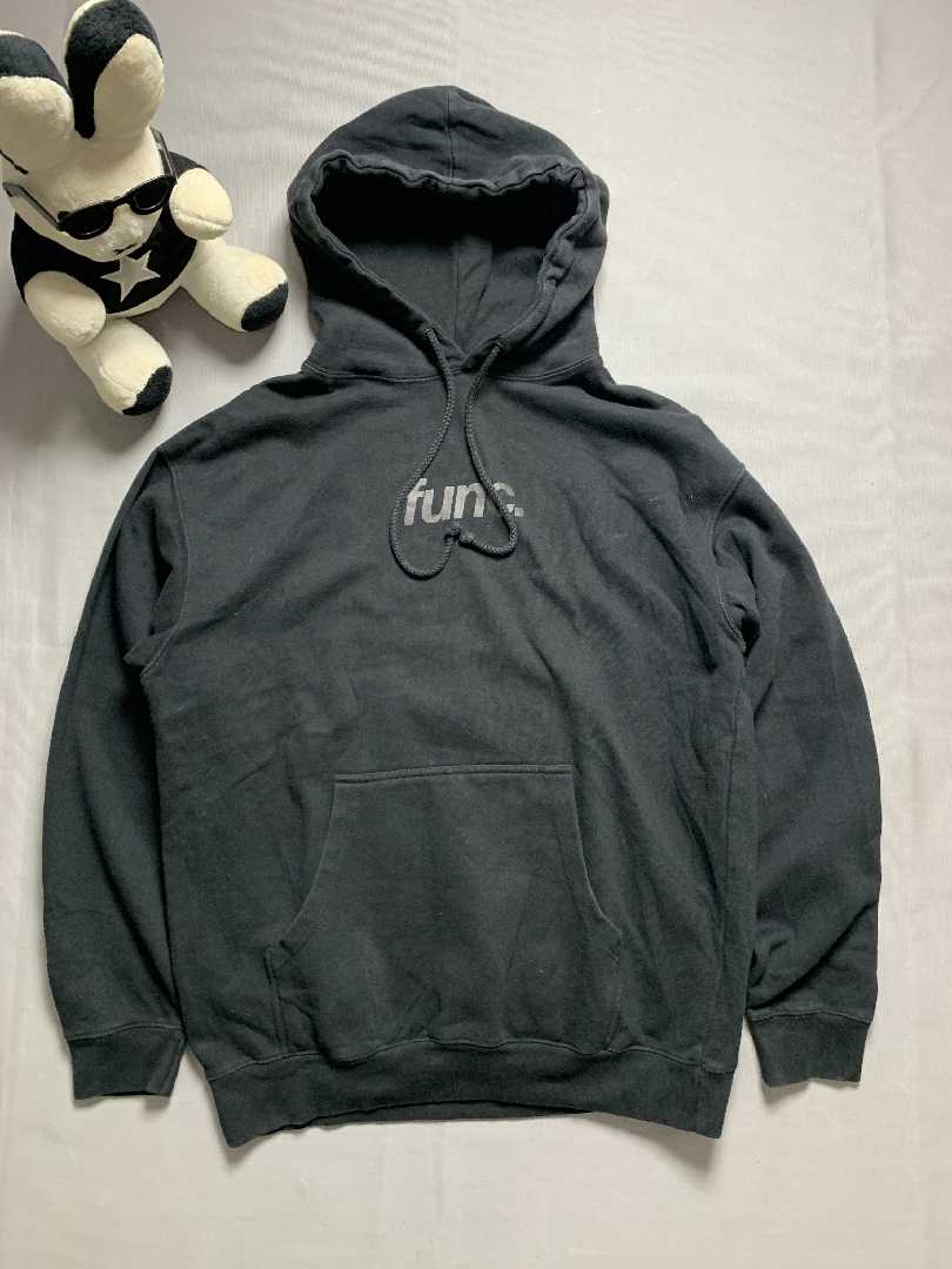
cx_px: 476
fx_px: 953
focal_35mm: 26
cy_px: 634
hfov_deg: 53.1
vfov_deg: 67.3
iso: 200
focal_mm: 4.25
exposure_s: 1/60.2
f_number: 1.8
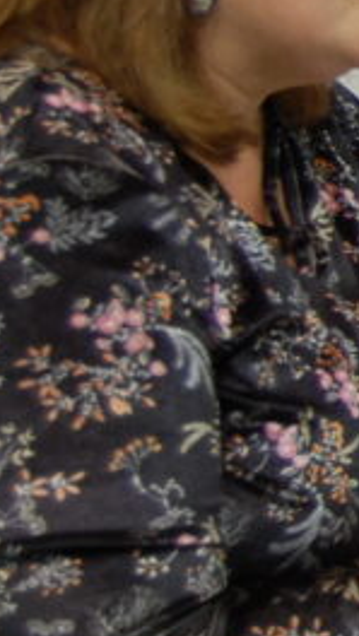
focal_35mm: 146
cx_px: 1222
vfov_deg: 14.6
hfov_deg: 7.1
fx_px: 2464
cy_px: 98
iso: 400
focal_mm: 24
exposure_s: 1/50
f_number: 4
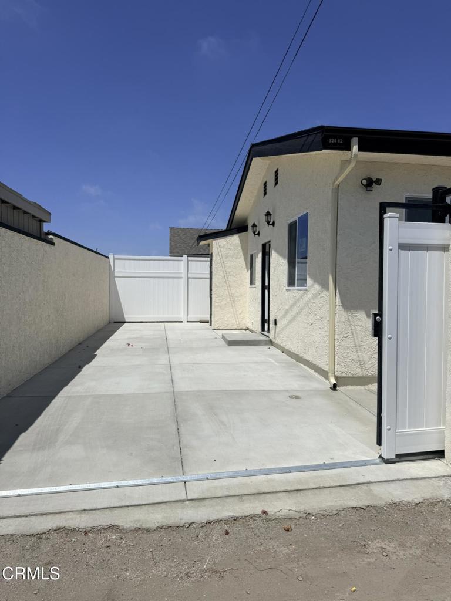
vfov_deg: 71.6
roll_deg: -1.1
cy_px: 300
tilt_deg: +0.1
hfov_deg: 56.8
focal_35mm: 24
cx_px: 226
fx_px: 417
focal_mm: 6.76
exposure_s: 1/14286
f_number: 1.78
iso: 80
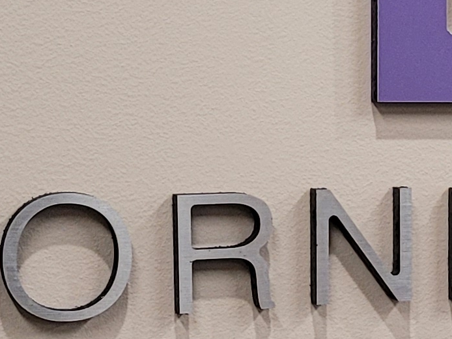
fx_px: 1972
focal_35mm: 151
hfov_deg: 12.6
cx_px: 603
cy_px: 176
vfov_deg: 9.8
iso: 250
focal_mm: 5.4
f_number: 1.8
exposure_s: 1/119
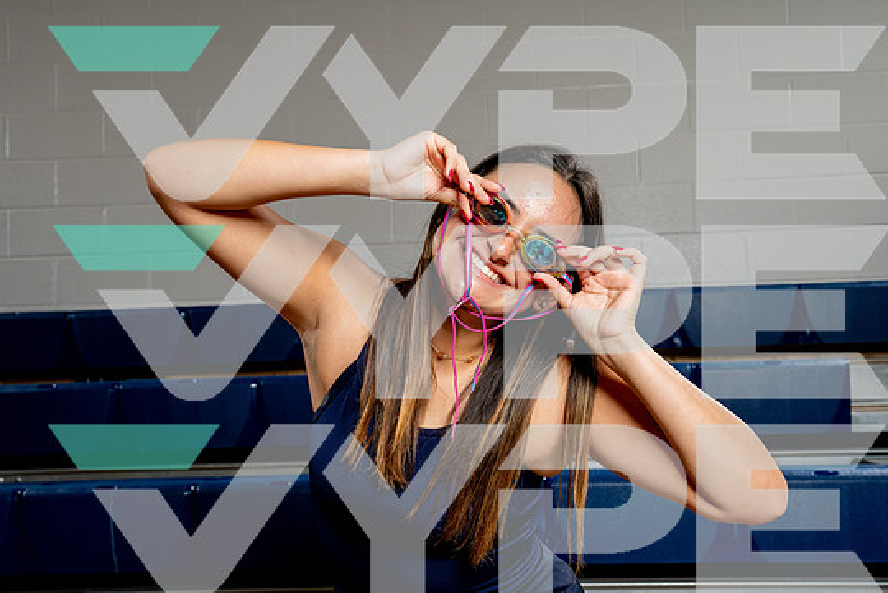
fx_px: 1086
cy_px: 313
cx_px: 472
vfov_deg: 30.6
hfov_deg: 44.4
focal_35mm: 44
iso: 320
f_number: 8
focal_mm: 41
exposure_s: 1/250
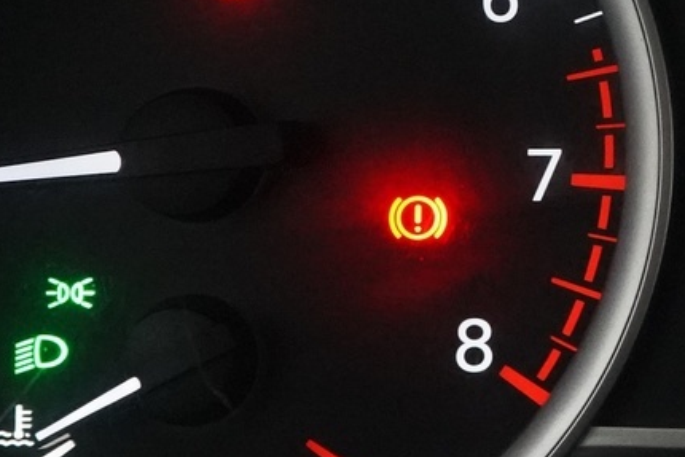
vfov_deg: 9.3
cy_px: 10
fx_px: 2798
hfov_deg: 13.3
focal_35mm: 147
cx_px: 975
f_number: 6.3
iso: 12800
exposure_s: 1/60
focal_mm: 39
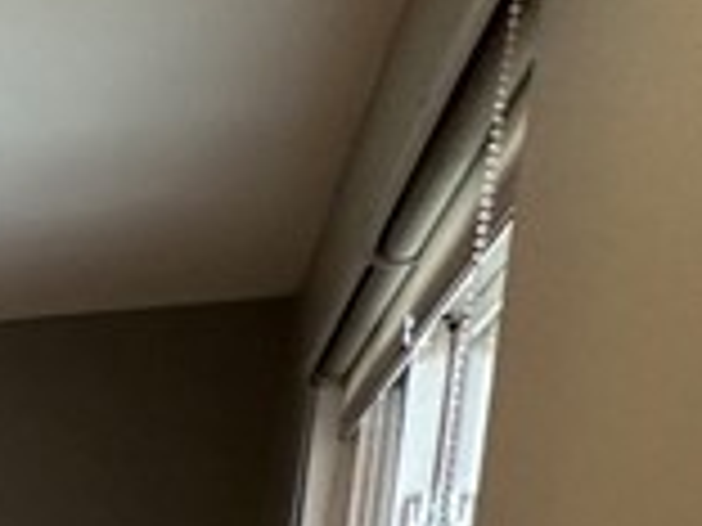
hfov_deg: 12.4
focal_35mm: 92
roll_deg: -1.1
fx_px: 1866
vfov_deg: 14.4
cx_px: -1256
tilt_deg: -6.7
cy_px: 913
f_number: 2.2
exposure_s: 1/60
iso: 200
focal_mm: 2.22
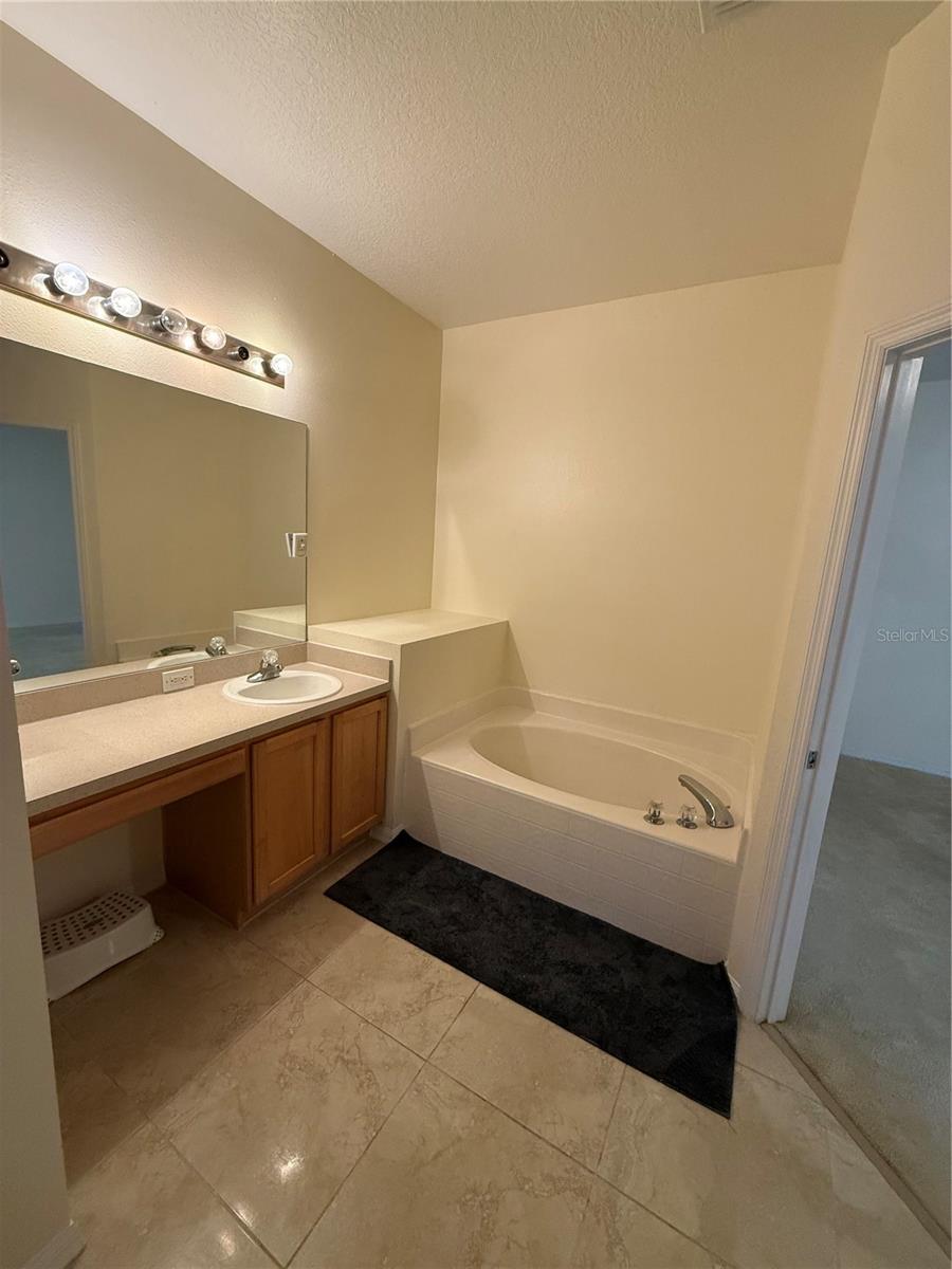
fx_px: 513
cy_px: 634
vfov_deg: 102.1
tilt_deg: -9.4
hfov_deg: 85.7
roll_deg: -4.9
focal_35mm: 14
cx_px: 476
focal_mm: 2.22
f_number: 2.2
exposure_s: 1/60
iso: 320
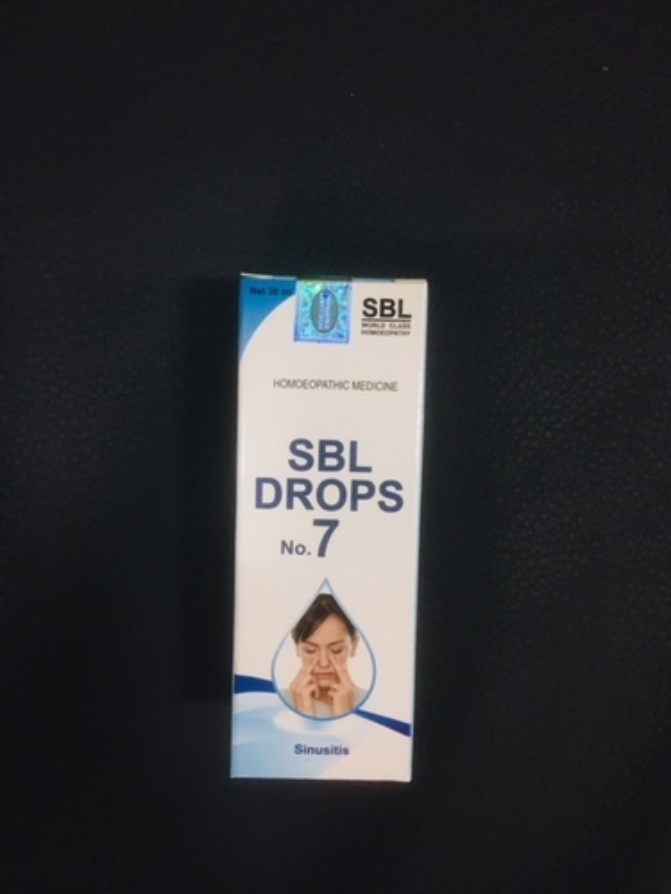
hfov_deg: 48.2
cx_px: 336
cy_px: 447
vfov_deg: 61.7
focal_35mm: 29
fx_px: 750
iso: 100
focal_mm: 4.15
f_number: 2.2
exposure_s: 1/33
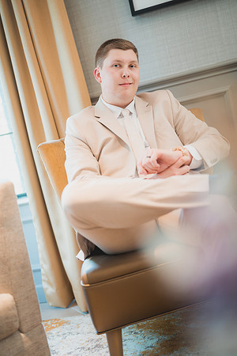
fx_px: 494
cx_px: 118
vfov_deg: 39.6
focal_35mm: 50
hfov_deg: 27.0
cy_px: 178
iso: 200
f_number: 1.4
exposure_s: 1/80
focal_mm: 50
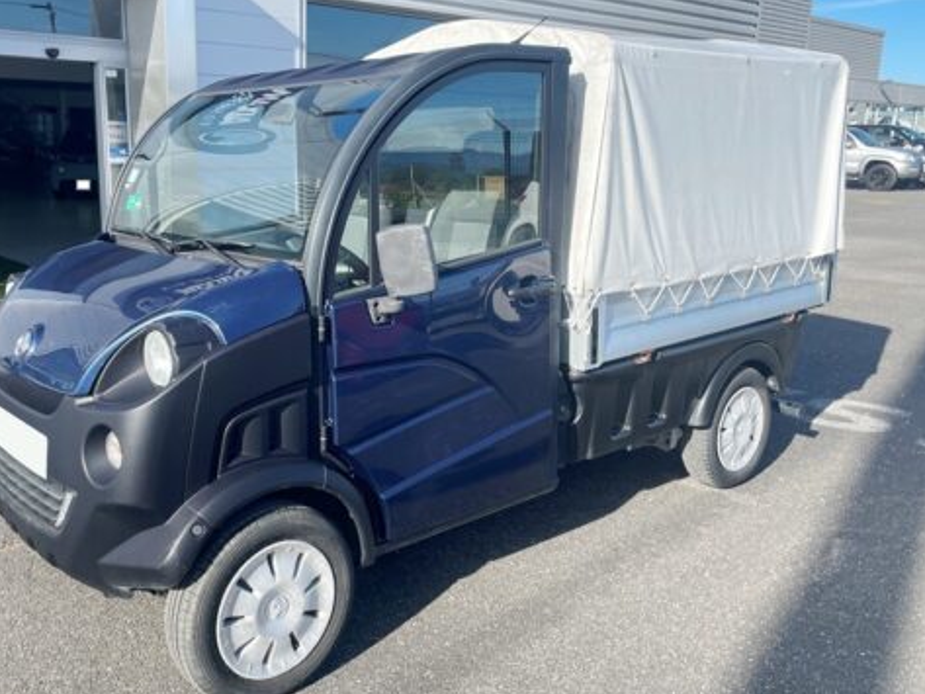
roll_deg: -0.2
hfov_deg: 54.9
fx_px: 882
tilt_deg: -15.2
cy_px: 336
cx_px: 362
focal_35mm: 33
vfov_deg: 43.0
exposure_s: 1/1715
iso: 32
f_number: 1.6
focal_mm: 4.2
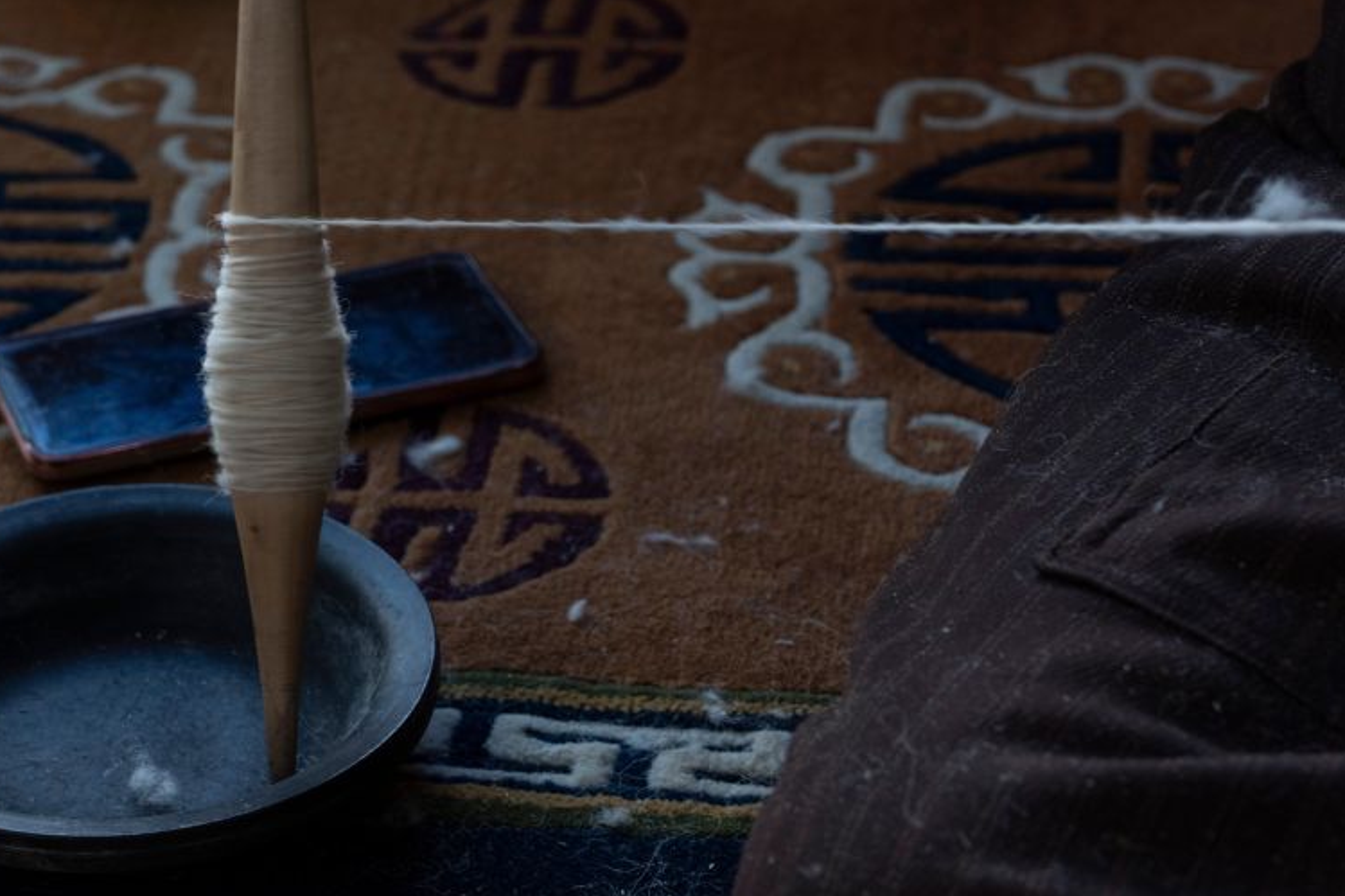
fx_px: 3772
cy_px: 162
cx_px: 257
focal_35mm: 101
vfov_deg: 13.5
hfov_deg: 20.0
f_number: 5.6
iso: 800
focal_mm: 61
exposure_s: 1/250
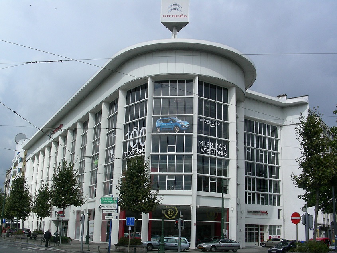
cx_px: 168
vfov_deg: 37.7
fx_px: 370
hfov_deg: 49.0
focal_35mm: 38
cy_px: 126
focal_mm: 6.3
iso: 50
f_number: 5.6
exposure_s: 1/657
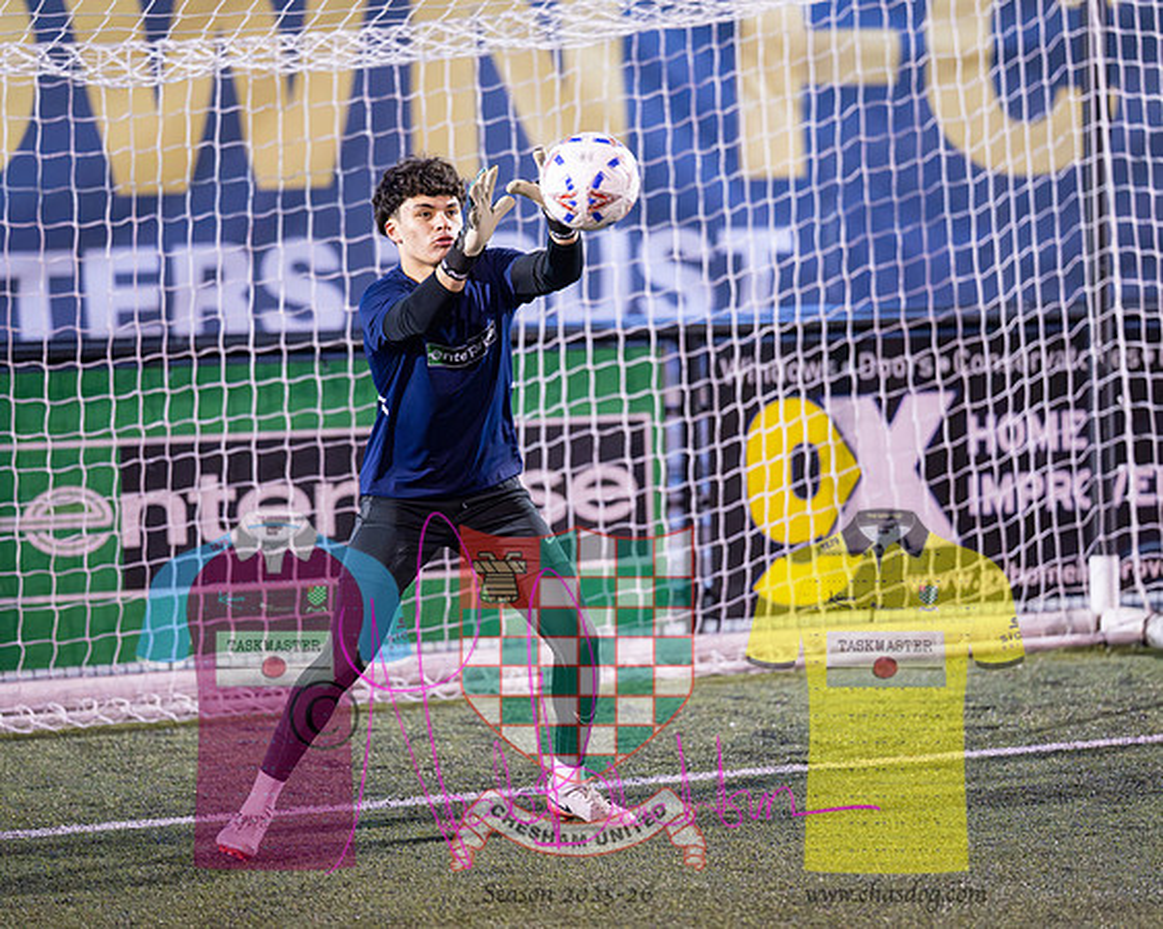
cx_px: 547
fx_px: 5233
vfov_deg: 10.2
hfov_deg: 12.7
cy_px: 465
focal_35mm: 152
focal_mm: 135
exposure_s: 1/1600
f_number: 1.8
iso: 8000
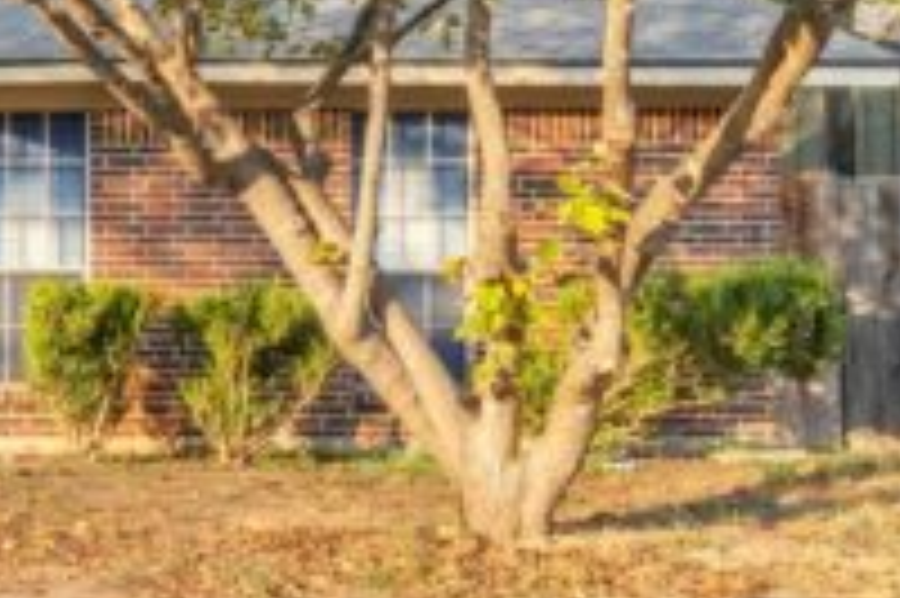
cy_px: 220
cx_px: -324
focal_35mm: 68
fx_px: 1686
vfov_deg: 20.1
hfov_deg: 25.1
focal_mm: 15
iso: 320
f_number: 7.1
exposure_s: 1/200
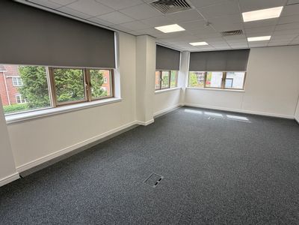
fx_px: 121
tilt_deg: -13.8
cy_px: 112
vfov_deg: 85.7
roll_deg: -1.0
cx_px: 150
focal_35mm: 14
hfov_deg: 102.1
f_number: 2.2
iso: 50
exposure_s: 1/99
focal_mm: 2.22
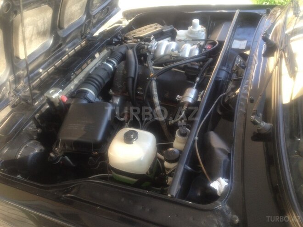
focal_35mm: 33
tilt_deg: -38.6
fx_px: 289
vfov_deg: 42.9
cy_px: 114
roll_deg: +6.1
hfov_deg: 55.4
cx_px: 152
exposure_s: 1/120
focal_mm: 4.12
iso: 80
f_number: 2.4
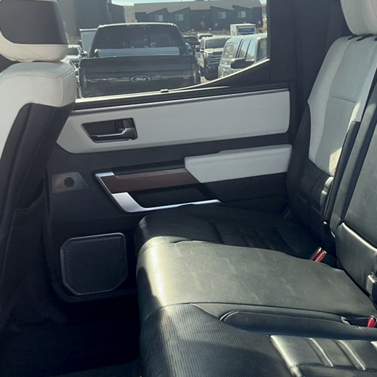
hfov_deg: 35.3
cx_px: 278
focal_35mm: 47
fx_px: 579
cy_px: 211
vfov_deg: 36.0
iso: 25
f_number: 1.8
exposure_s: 1/120
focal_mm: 3
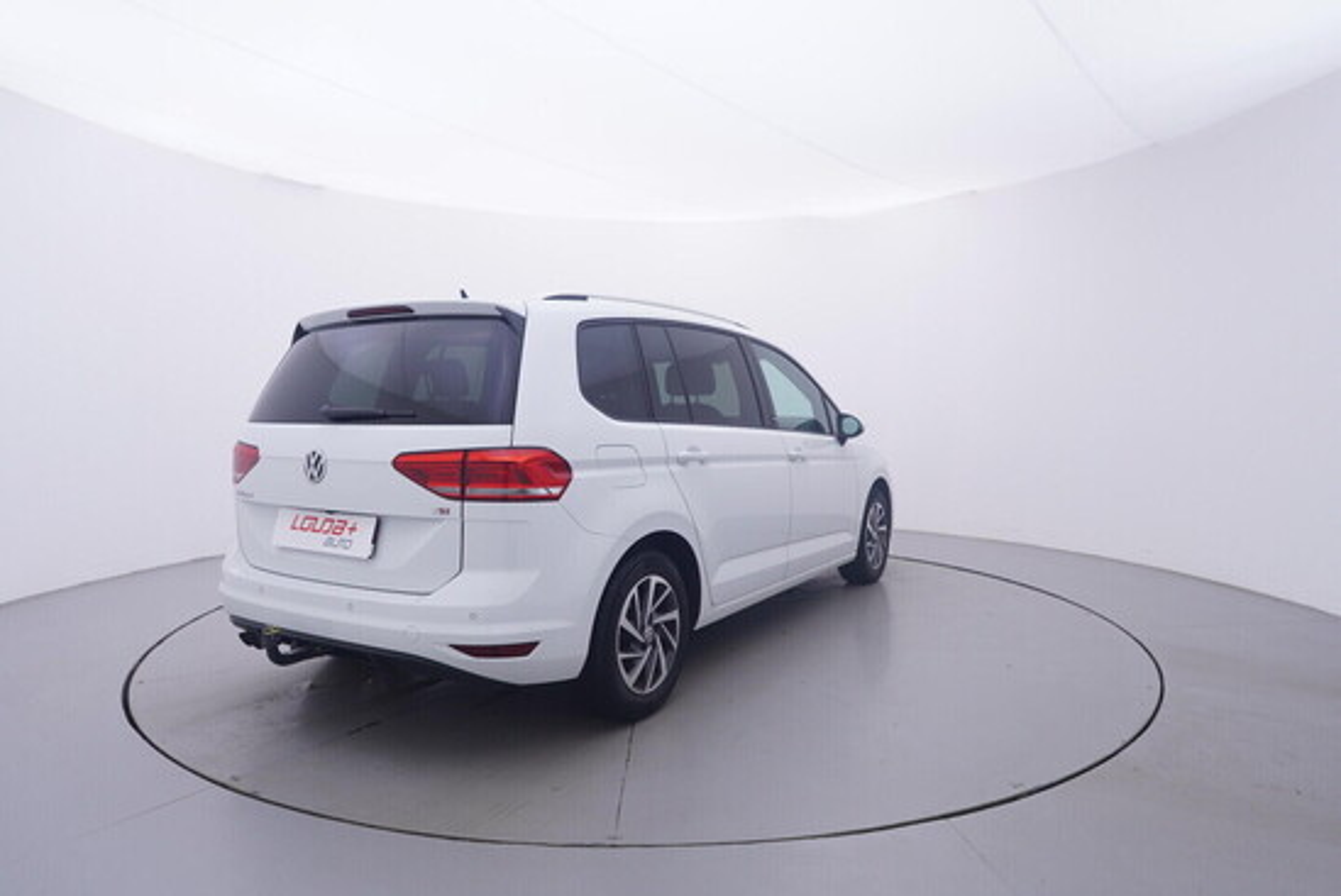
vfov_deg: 56.2
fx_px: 839
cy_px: 448
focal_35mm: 22
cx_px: 670
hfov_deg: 77.3
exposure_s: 1/80
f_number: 5
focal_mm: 15
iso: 200
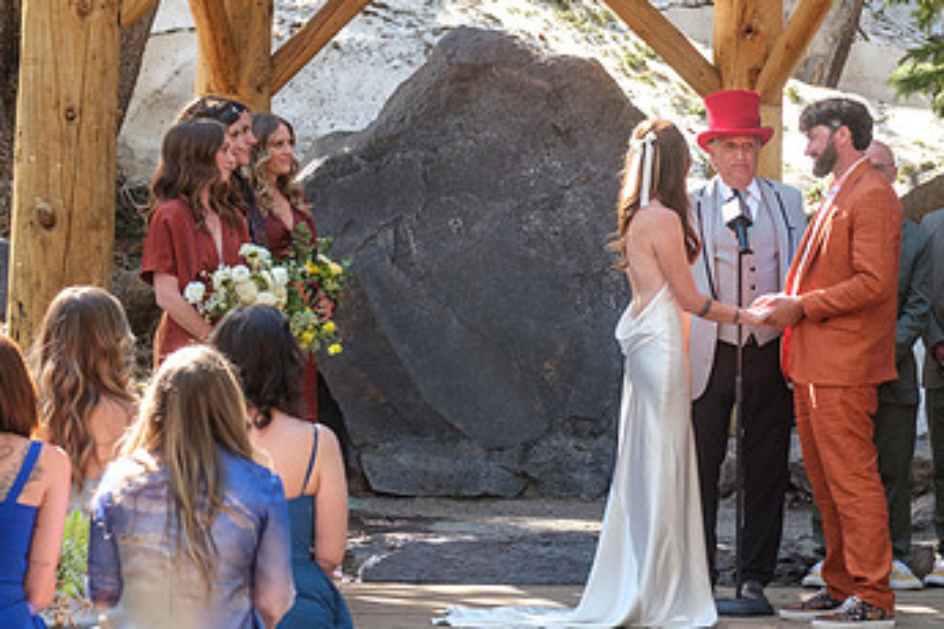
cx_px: 758
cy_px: 338
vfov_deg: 10.1
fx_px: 3566
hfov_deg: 15.0
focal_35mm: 136
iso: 400
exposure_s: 1/250
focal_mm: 54.1
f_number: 3.6
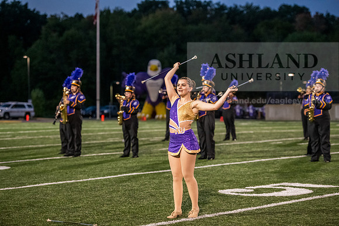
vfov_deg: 13.7
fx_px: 942
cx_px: 170
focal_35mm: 100
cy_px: 113
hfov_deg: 20.4
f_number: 3.2
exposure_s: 1/640
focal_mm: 100
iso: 4000
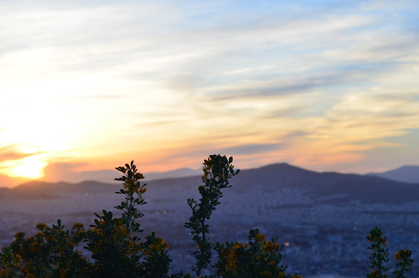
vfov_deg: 16.5
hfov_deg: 24.7
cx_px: 210
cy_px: 139
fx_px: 958
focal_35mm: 82
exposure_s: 1/80
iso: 200
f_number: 10
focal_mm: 55
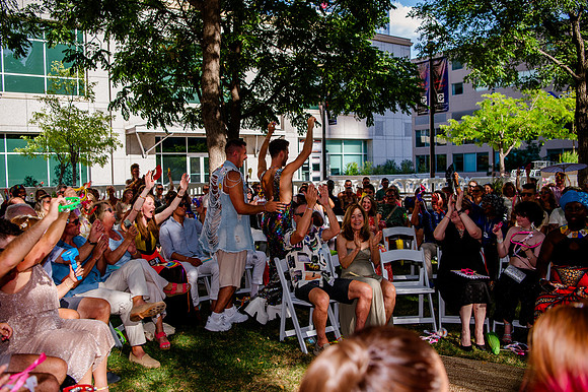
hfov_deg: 58.8
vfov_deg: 41.1
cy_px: 196
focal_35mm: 32
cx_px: 283
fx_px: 522
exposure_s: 1/640
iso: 200
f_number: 3.5
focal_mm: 30
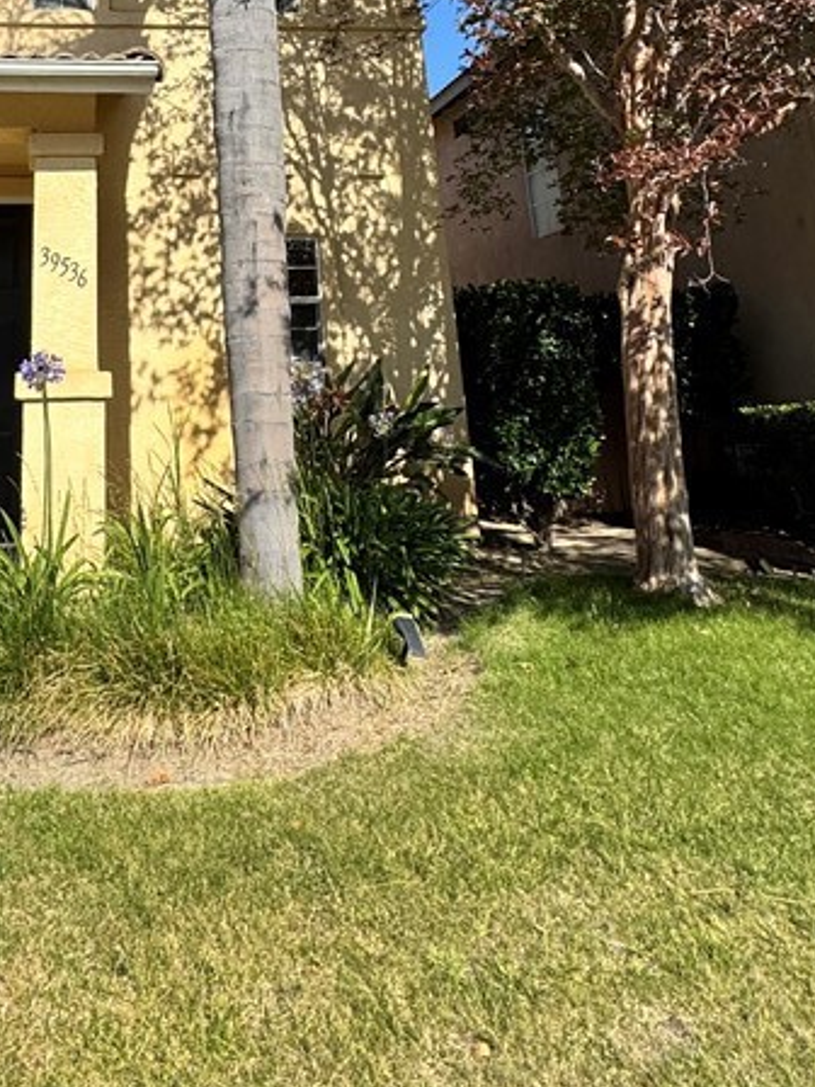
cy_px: 82
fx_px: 1005
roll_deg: +1.2
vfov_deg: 49.7
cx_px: 148
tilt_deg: +17.0
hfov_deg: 42.0
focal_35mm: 32
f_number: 2.2
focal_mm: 2.22
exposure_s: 1/1789
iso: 50
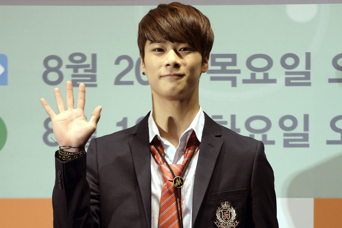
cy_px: 114
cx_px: 171
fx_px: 1900
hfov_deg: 10.3
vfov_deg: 6.9
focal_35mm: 200
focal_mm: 200
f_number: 3.5
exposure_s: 1/200
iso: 2000
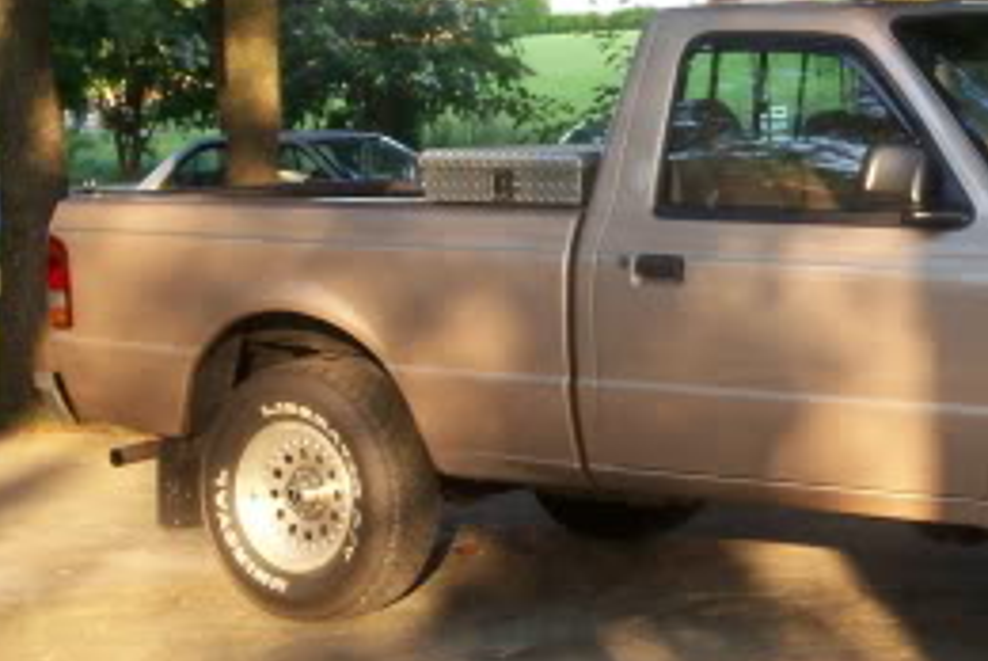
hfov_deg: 21.4
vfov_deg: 14.9
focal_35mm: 92
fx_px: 2528
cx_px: 961
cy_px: 190
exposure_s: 1/64
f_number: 4.5
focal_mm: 5.9
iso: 140
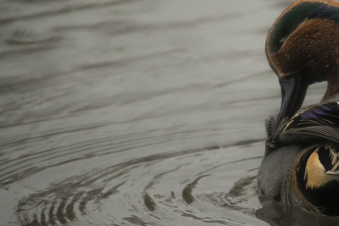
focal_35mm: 1413
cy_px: 70
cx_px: 365
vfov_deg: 1.0
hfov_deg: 1.5
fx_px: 13303
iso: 220
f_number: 5.6
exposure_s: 1/1000
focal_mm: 400
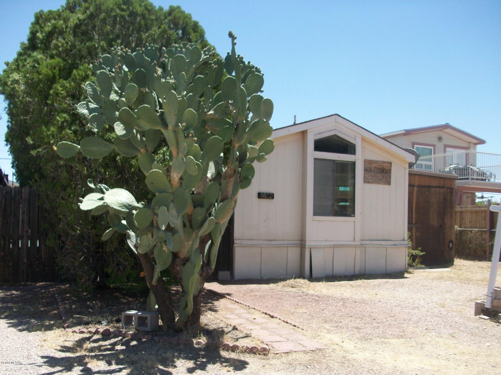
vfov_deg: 41.8
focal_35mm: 34
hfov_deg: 54.0
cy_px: 188
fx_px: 492
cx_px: 250
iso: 64
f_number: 2.8
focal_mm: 5.7
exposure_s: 1/658
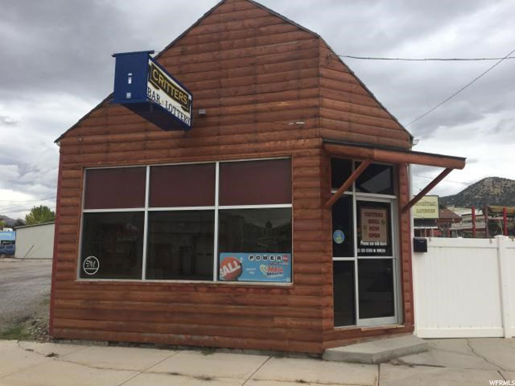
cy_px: 193
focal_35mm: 29
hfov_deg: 61.7
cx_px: 258
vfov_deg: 48.2
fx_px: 431
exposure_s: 1/860
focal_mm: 4.15
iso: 32
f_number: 2.2
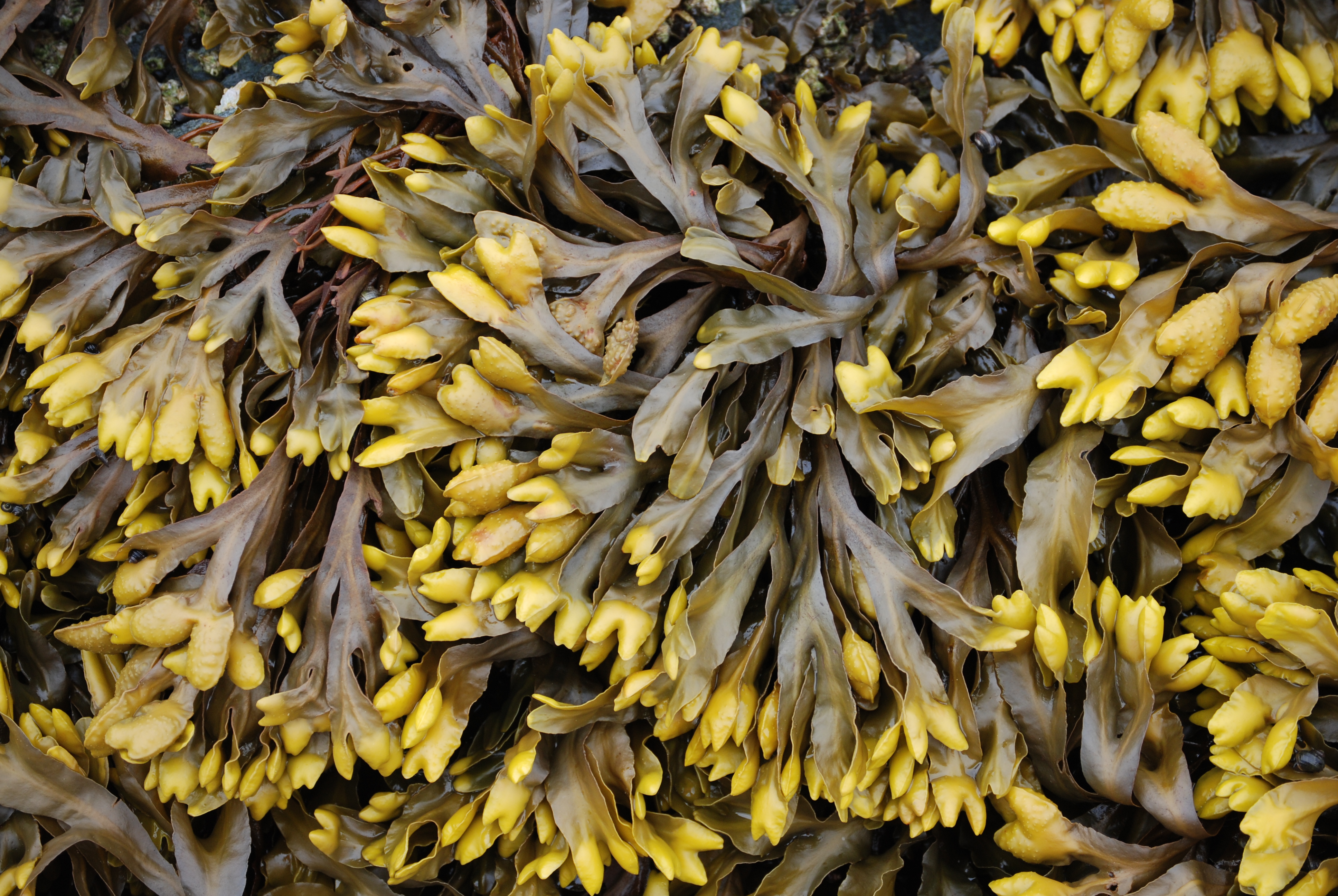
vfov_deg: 14.7
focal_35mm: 93
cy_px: 448
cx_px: 669
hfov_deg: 21.9
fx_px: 3461
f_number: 4.2
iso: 200
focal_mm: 62
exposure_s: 1/320
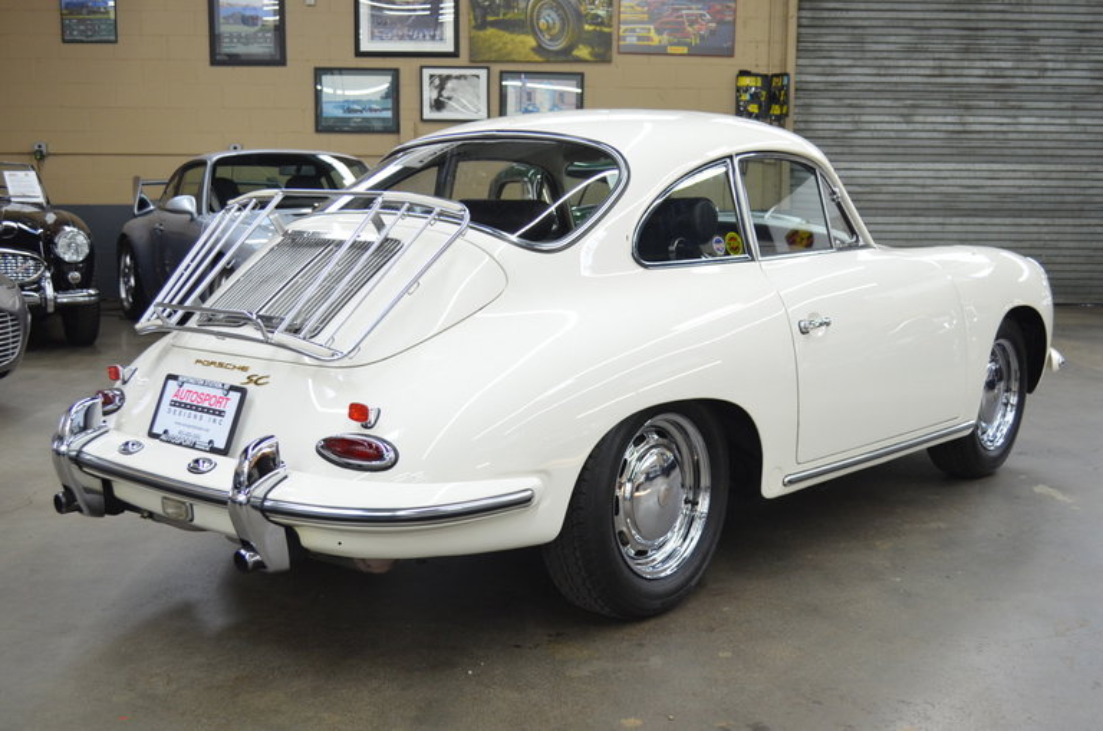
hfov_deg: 46.5
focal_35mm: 42
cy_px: 366
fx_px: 1284
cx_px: 552
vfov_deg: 31.8
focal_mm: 28
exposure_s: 1/60
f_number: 4.5
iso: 800
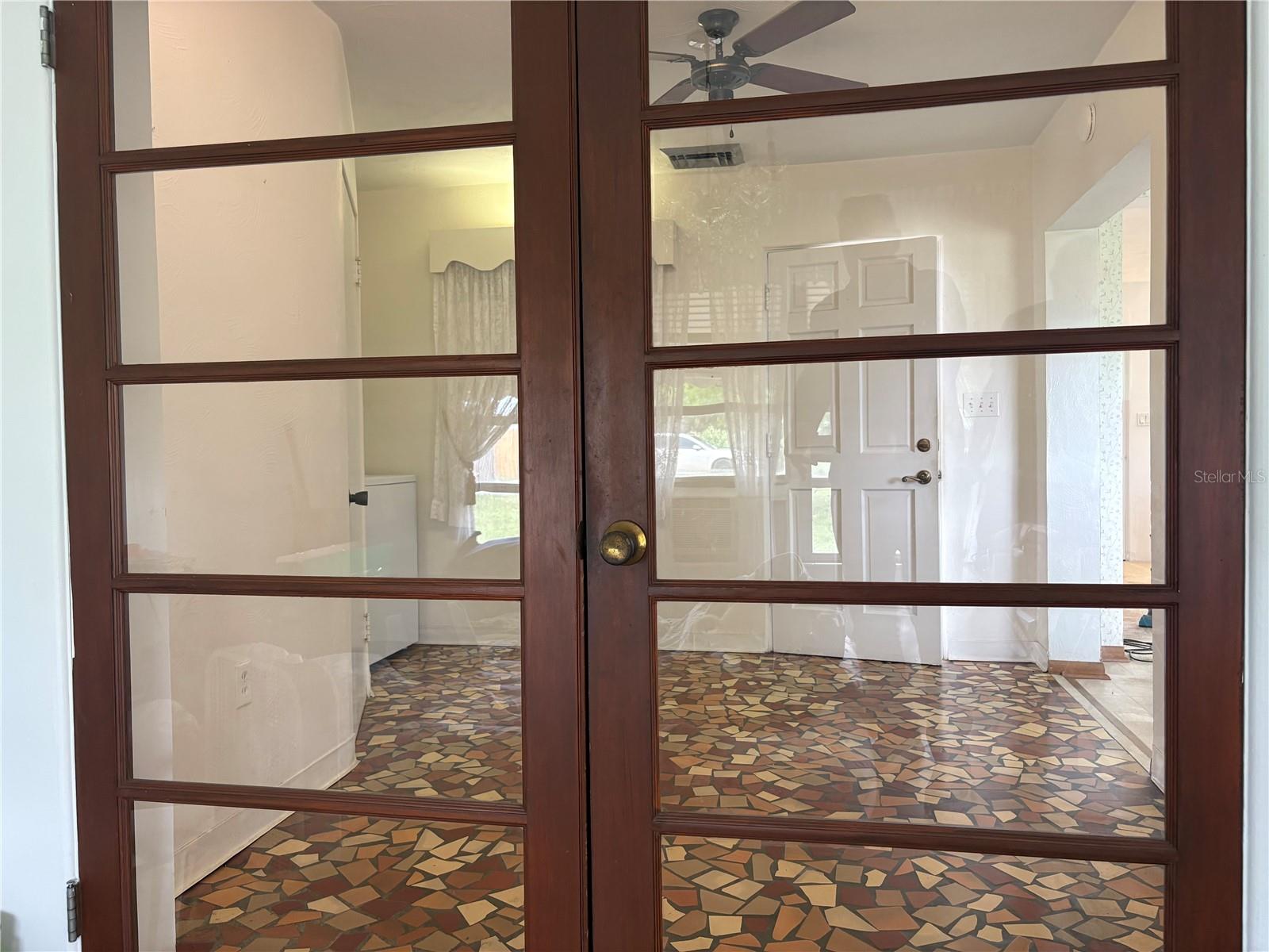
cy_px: 476
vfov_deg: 53.1
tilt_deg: -1.1
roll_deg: +0.6
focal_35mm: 26
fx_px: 953
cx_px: 634
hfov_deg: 67.3
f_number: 1.6
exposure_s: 1/60
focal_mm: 5.96
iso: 160
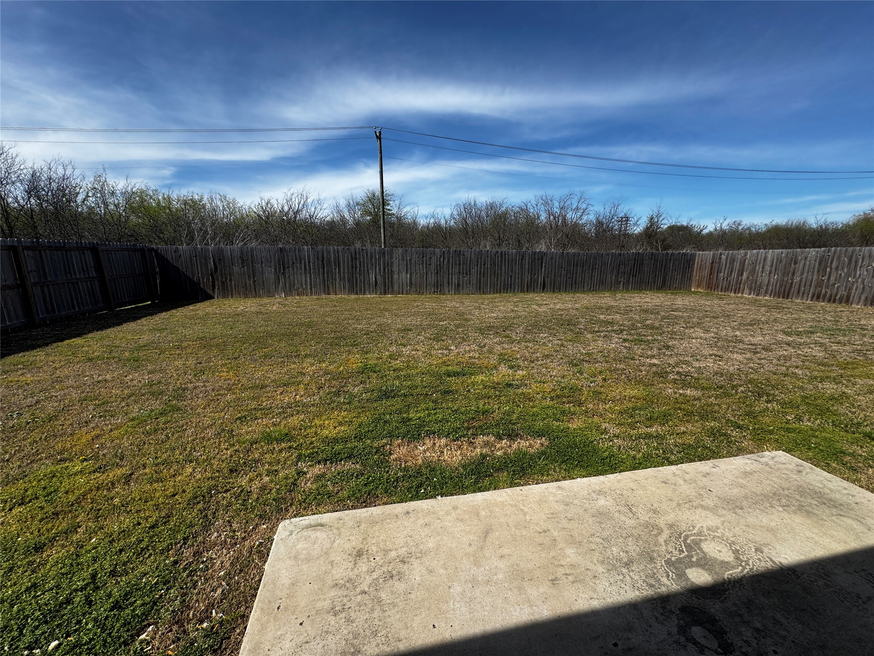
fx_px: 353
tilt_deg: -12.1
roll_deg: +0.2
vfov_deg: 85.7
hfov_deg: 102.1
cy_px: 328
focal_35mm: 14
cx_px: 437
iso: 50
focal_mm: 2.22
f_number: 2.2
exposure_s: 1/1832
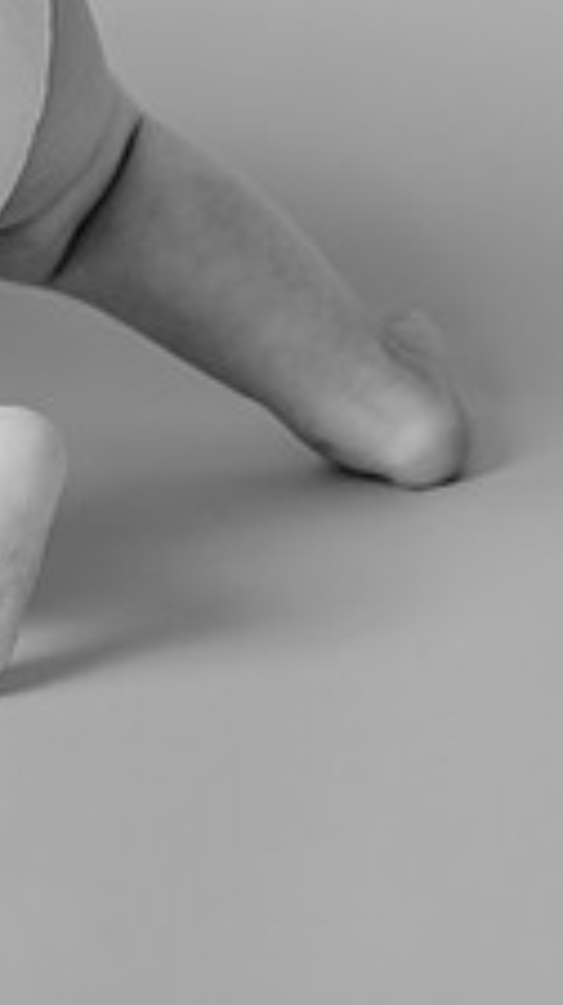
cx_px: 563
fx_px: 6125
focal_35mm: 230
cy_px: 181
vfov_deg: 9.4
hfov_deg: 5.3
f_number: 2.8
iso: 160
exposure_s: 1/160
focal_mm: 85
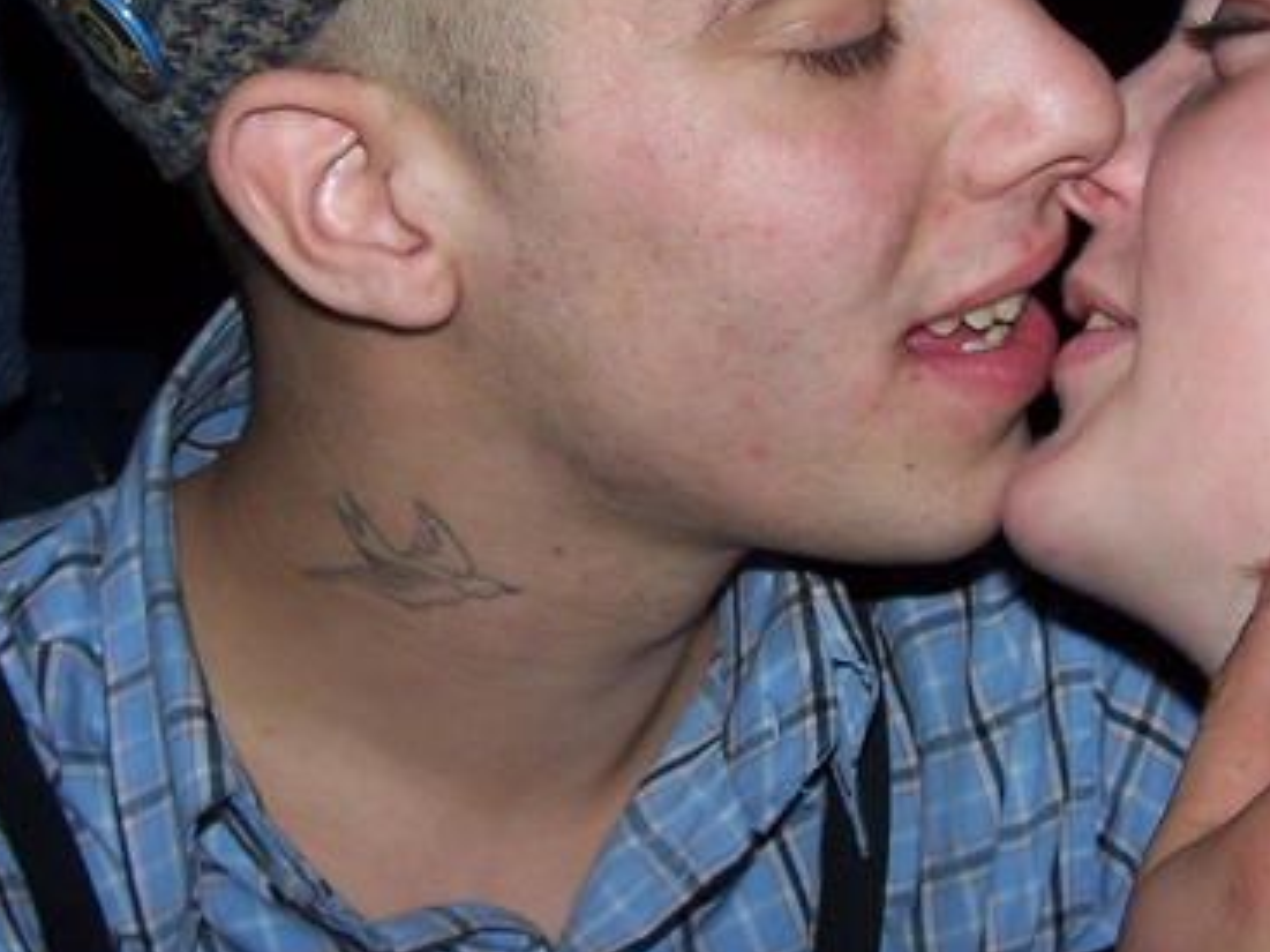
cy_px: 384
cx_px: 879
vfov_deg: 18.0
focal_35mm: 82
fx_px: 3007
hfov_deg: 23.7
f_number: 2.8
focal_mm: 6.3
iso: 80
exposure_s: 1/60
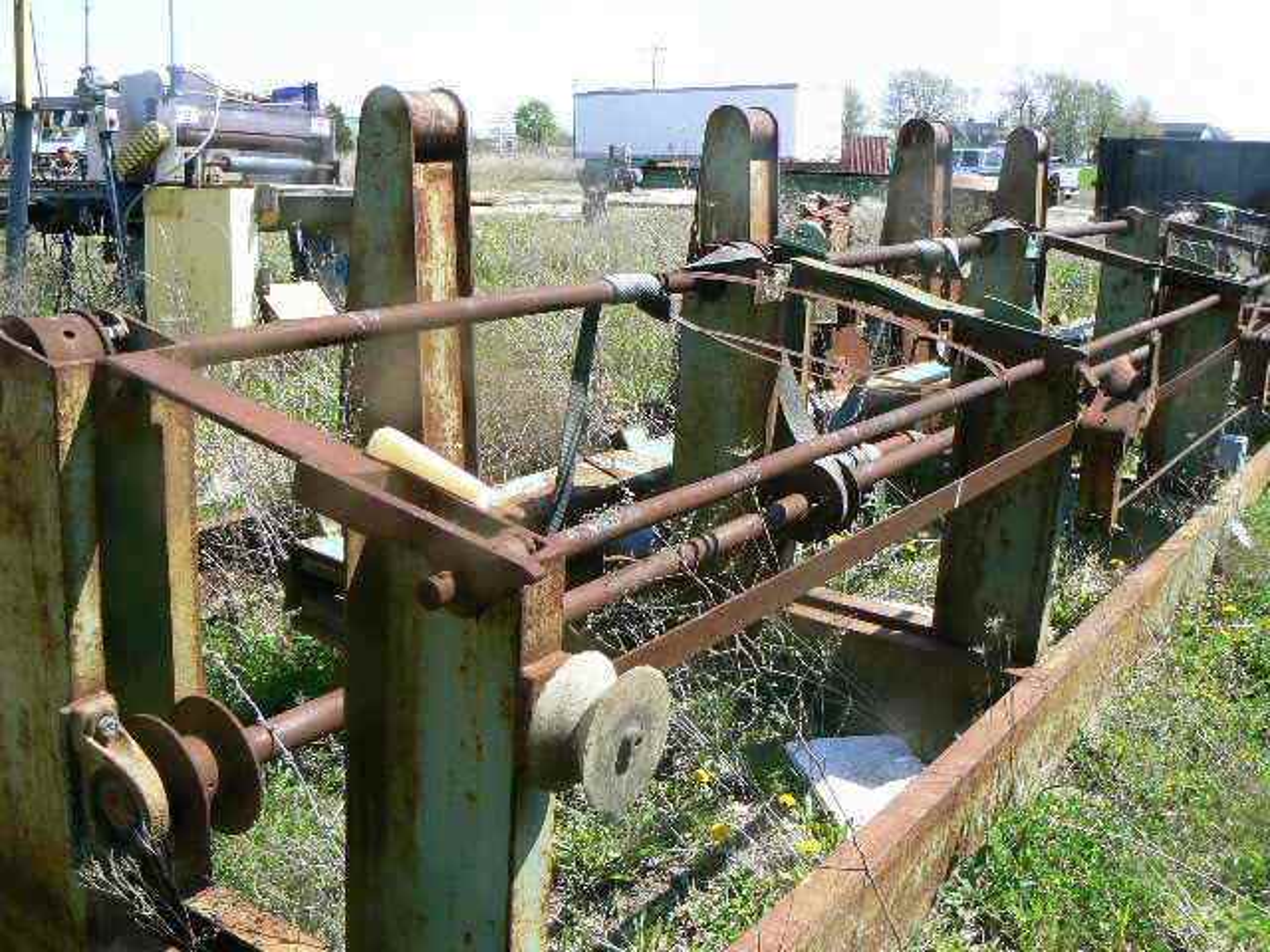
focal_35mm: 36
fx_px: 1321
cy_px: 476
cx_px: 635
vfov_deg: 39.7
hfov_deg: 51.4
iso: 80
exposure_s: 1/250
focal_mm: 6
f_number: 5.6
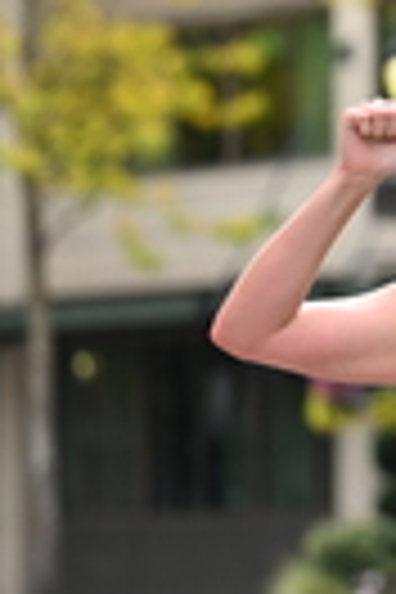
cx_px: 812
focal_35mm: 437
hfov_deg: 3.1
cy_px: 216
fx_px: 7210
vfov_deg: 4.7
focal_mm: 105
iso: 640
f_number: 2.8
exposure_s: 1/2500
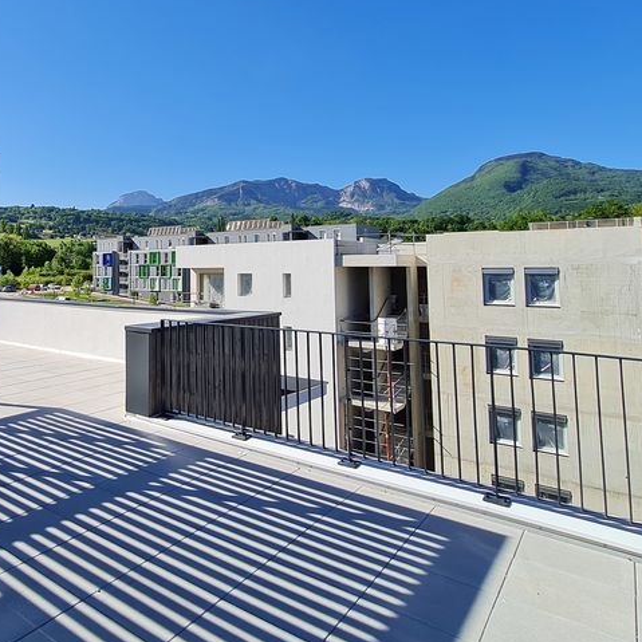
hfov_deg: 59.1
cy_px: 231
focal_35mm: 24
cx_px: 114
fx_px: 504
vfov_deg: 63.8
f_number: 2.2
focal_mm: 1.74
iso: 50
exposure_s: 1/1320
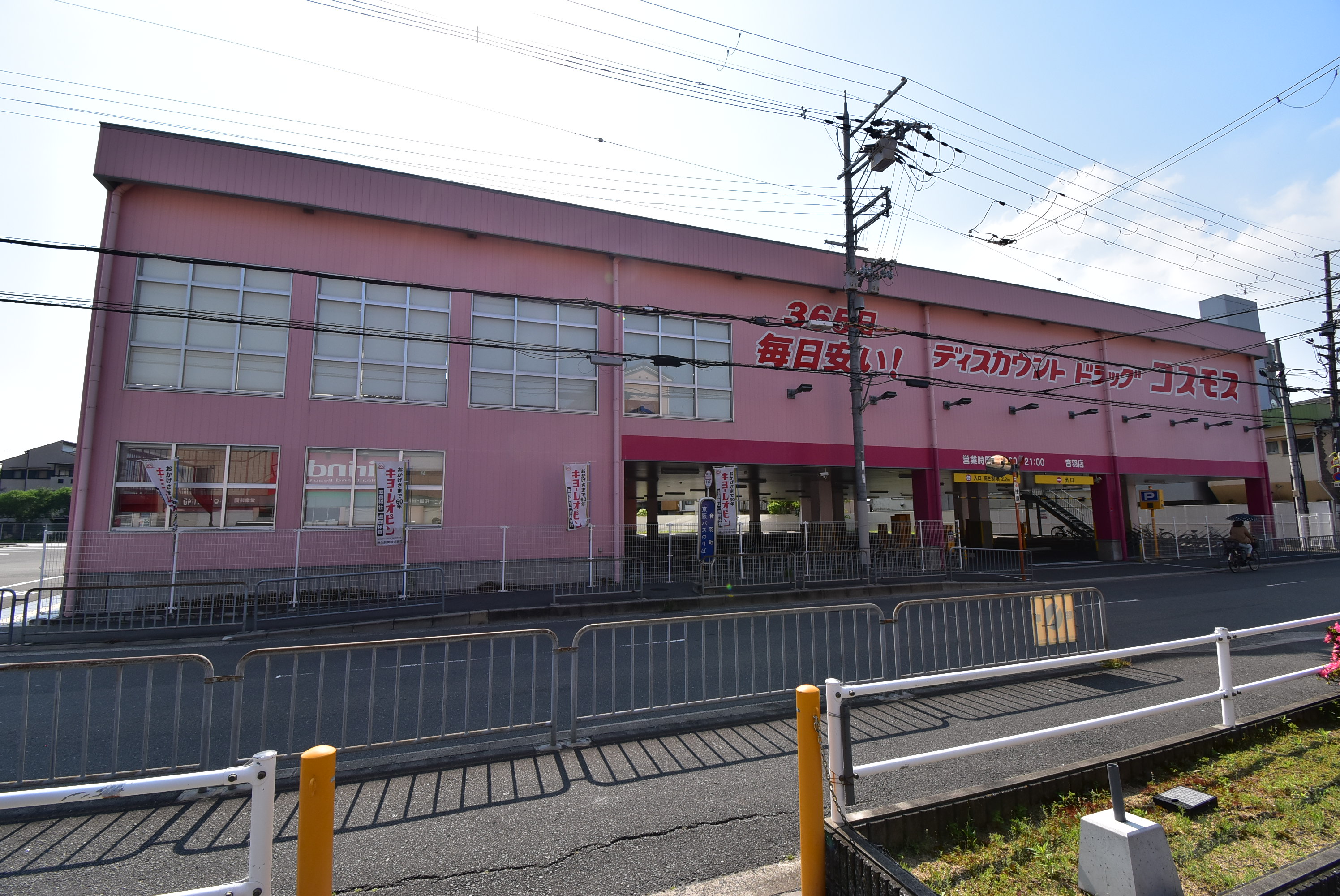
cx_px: 670
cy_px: 448
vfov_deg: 77.4
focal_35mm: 15
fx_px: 559
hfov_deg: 100.3
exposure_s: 1/500
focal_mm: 10
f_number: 11
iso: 400
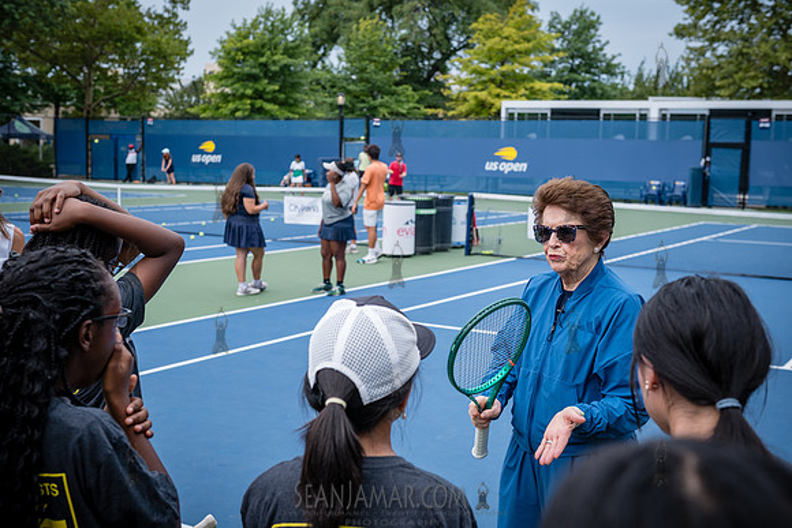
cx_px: 396
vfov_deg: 29.9
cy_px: 264
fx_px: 990
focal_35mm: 45
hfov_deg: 43.6
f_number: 4.5
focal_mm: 45
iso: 400
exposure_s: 1/800
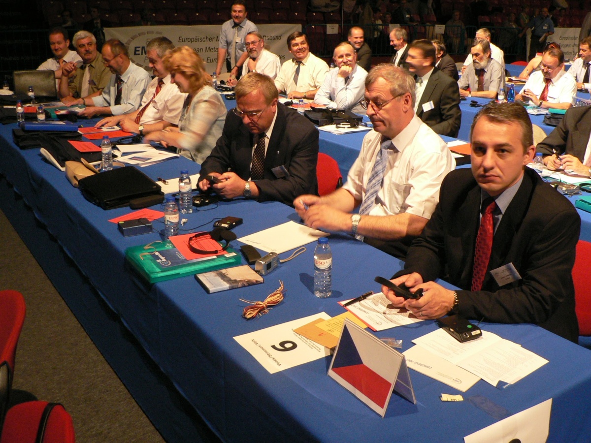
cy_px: 222
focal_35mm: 36
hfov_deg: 51.4
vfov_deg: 39.7
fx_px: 615
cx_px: 296
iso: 200
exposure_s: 1/13
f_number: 2.8
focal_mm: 6
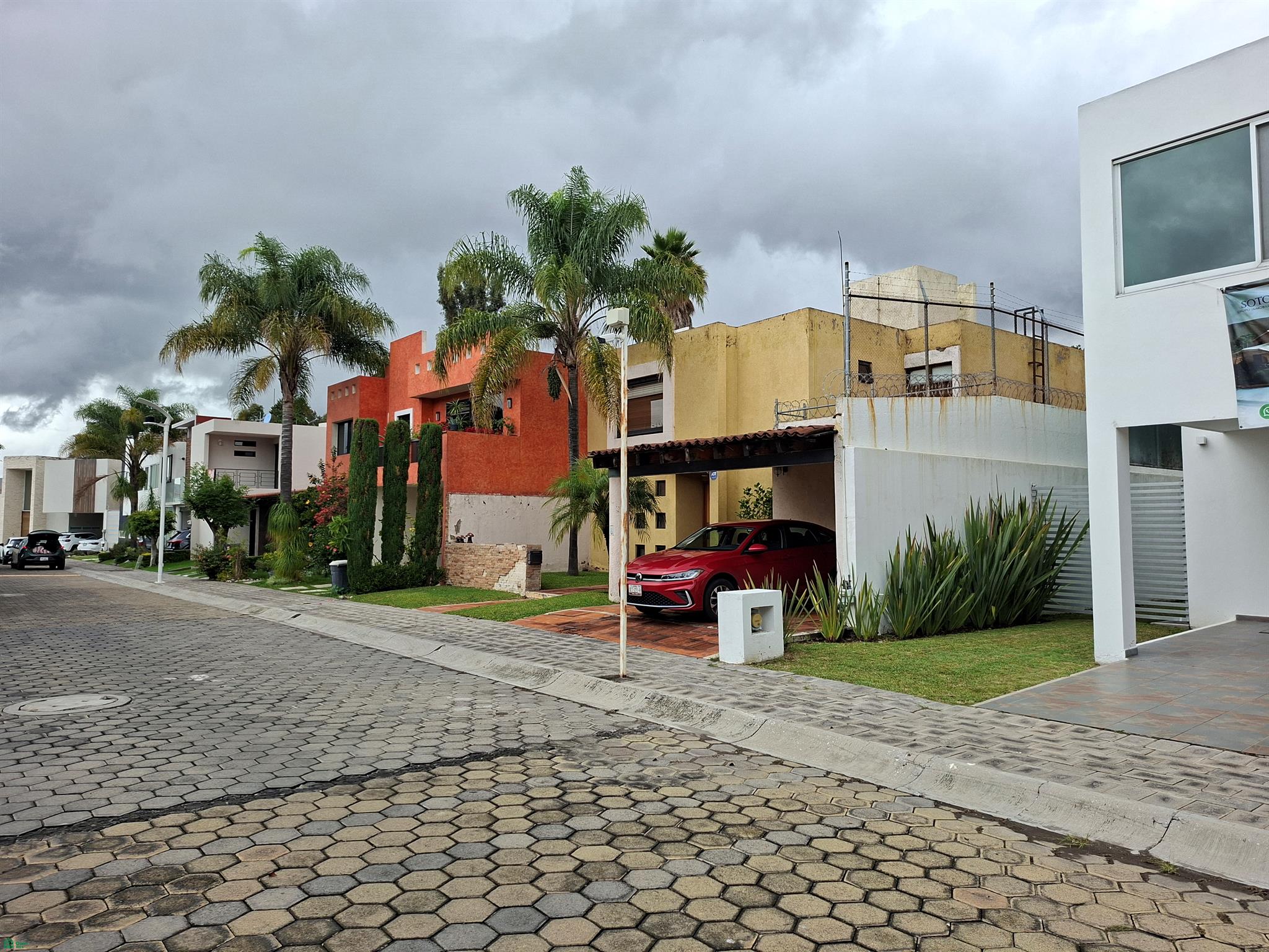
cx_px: 634
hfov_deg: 73.9
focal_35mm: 23
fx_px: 843
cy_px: 476
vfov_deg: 58.9
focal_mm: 5.54
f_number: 1.8
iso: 40
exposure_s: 1/1376
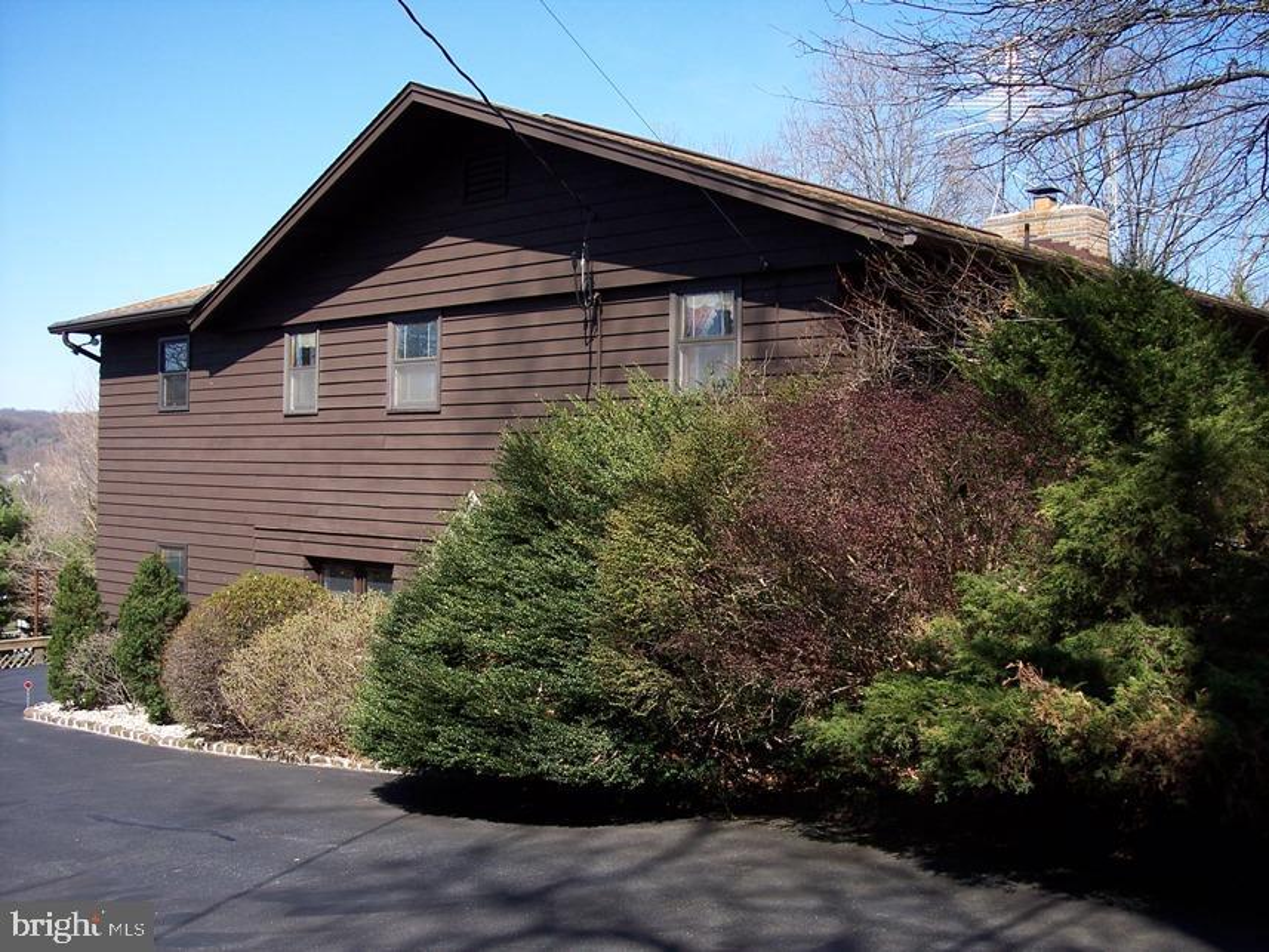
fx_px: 1430
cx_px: 634
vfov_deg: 36.8
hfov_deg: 47.9
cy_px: 476
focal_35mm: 39
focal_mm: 8
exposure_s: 1/500
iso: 100
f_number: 3.4
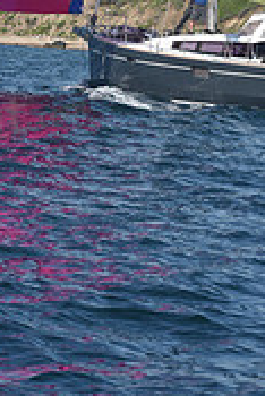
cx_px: 205
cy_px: -238
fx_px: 3284
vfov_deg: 6.8
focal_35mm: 298
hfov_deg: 4.6
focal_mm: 90
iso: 320
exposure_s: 1/1250
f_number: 9
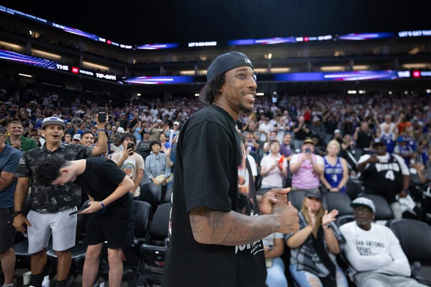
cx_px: 216
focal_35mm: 17
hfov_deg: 93.3
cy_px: 144
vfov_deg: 70.4
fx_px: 204
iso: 2000
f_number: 2.8
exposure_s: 1/640
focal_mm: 17
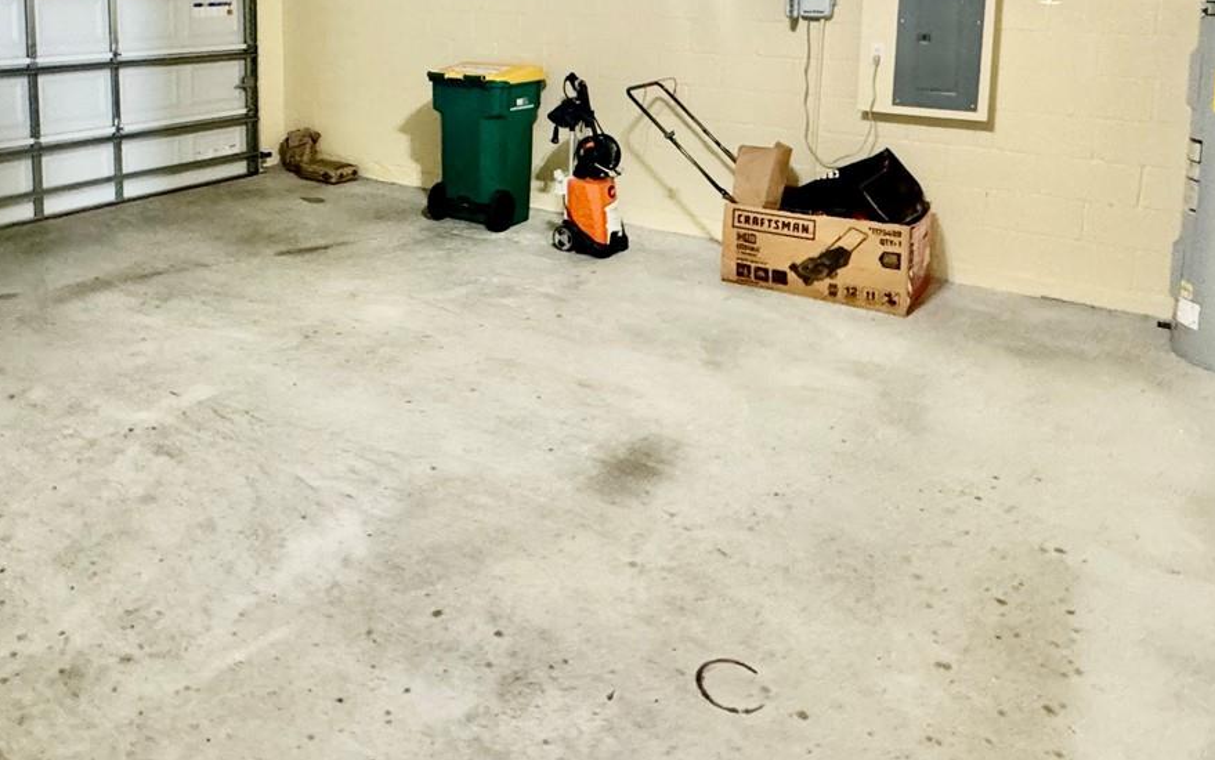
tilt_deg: -6.3
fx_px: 894
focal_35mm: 27
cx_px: 455
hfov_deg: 67.3
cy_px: 87
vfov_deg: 42.5
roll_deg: -0.1
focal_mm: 2.22
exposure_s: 1/60
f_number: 2.2
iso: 800
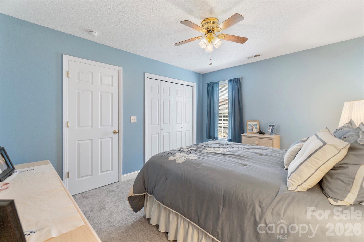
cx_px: 182
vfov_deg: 77.3
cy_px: 121
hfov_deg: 100.4
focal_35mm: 15
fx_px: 152
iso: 400
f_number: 4.5
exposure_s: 1/30
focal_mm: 10
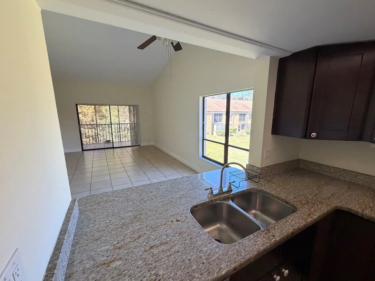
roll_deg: +0.6
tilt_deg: -11.2
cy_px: 145
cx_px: 192
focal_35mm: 15
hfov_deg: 98.1
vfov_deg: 81.7
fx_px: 163
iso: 200
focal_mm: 2.22
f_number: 2.2
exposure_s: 1/121
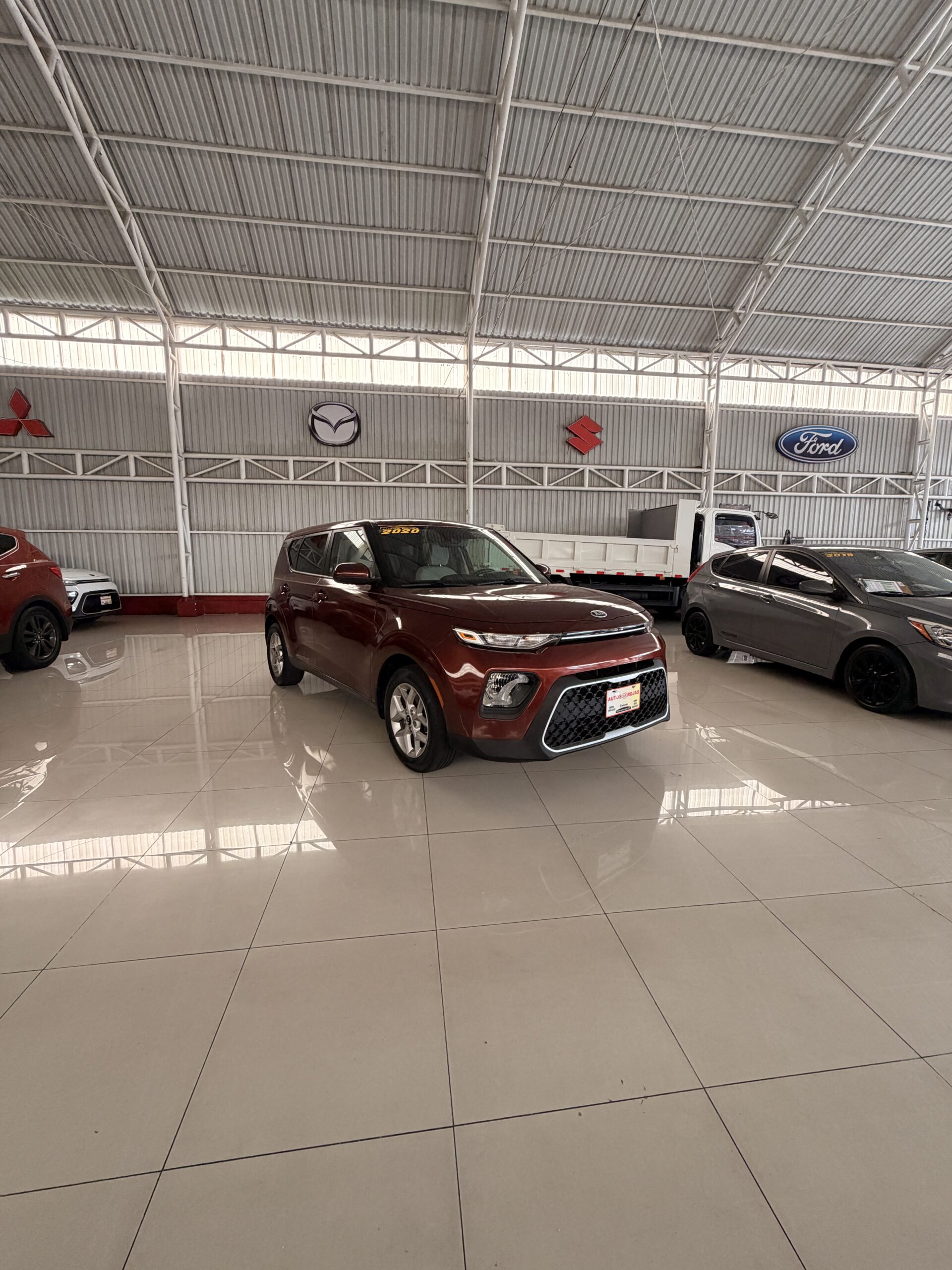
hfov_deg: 85.7
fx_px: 513
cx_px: 476
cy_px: 635
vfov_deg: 102.1
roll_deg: -0.2
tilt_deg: -7.4
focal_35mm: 14
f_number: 2.2
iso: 250
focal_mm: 2.22
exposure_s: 1/121
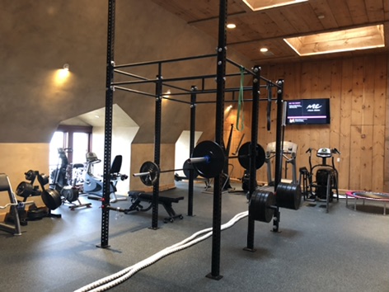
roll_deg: -1.5
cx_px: 194
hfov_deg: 63.4
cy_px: 146
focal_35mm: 28
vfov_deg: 49.7
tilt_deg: -0.6
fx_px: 315
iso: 80
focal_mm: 4
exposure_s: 1/6
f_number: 1.8
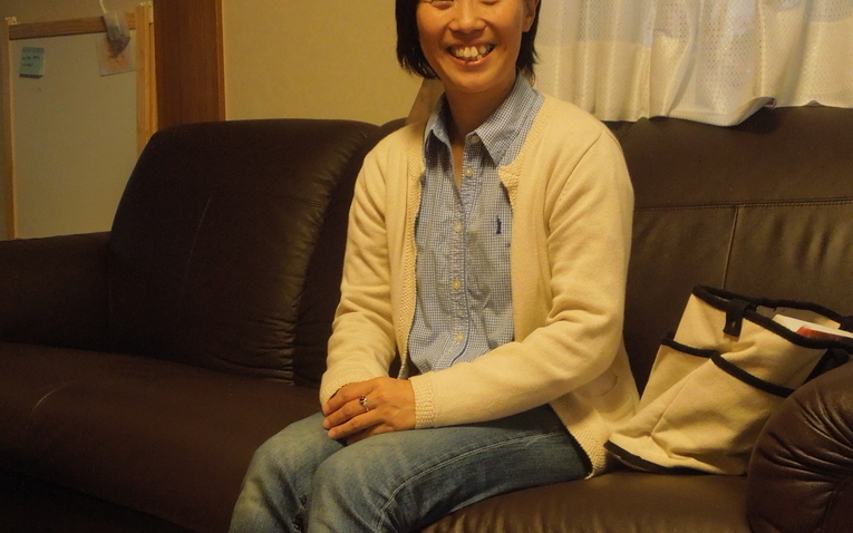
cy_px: 360
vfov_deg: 29.0
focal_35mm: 44
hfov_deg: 45.3
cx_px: 426
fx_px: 1023
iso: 800
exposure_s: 1/30
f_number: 3.6
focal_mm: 5.6
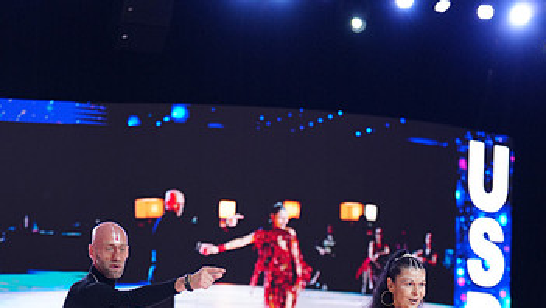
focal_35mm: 147
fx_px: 2130
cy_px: 426
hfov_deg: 14.6
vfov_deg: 8.1
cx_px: 264
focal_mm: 85
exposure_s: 1/400
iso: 2000
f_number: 2.8
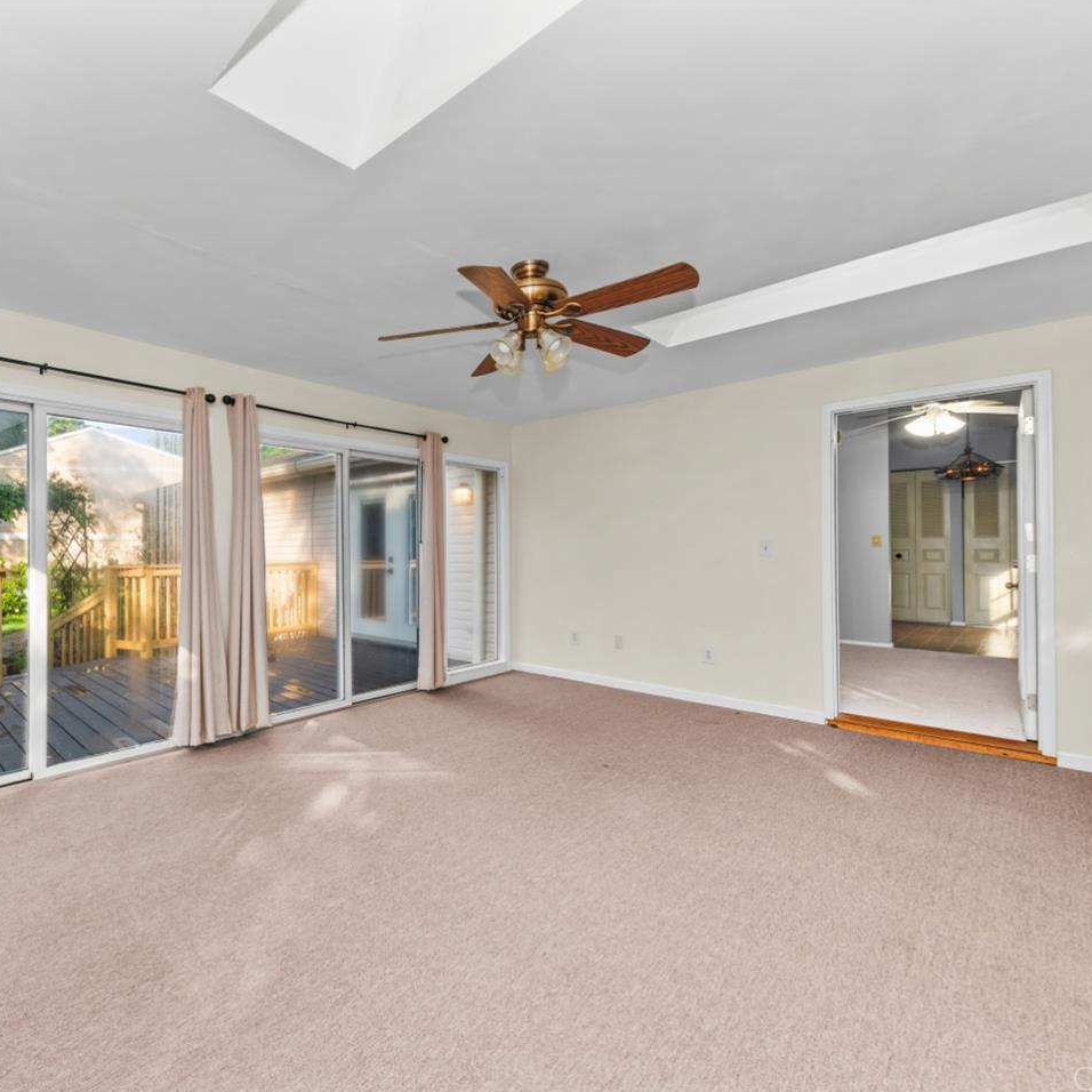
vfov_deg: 87.4
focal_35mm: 16
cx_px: 392
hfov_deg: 85.3
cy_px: 547
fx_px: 571
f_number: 5.6
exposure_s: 1/30
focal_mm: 12
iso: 160
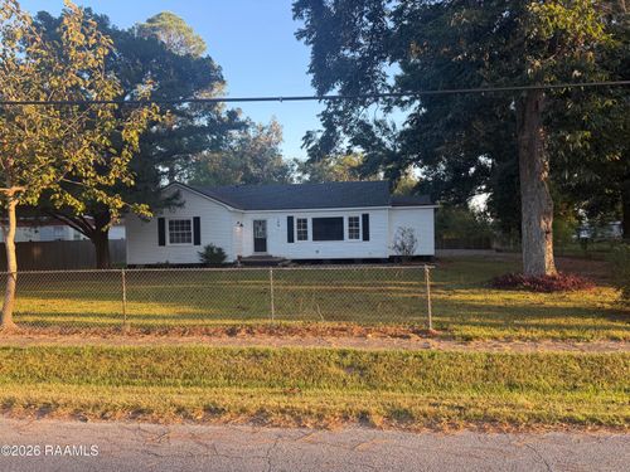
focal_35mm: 24
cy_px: 236
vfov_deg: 56.8
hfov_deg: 71.6
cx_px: 315
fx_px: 437
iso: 100
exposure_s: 1/584
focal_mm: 6.76
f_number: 1.78
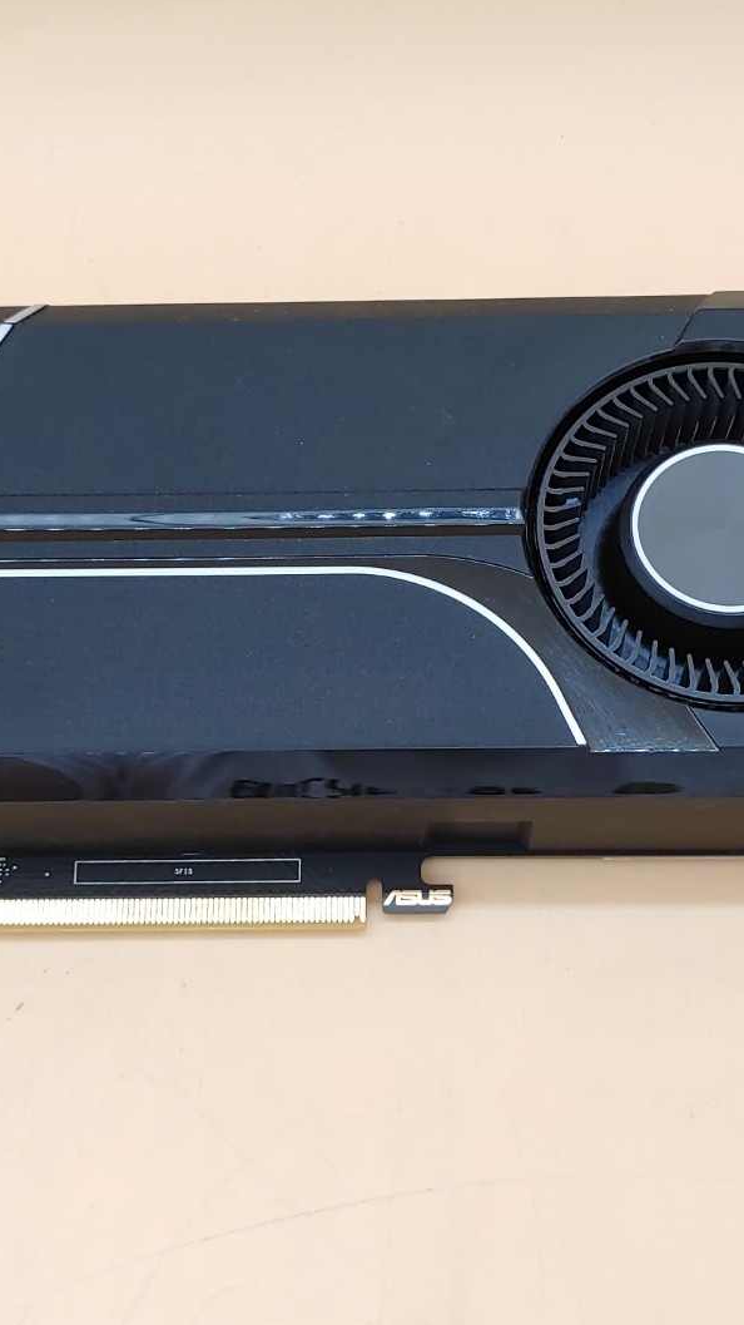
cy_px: 672
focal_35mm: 49
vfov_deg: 42.1
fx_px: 1720
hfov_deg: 24.4
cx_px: 354
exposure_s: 1/64
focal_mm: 4.36
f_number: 1.8
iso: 50
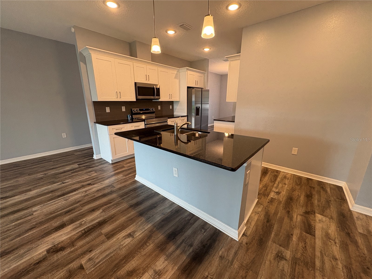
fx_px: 150
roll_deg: +1.6
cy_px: 140
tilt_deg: -13.7
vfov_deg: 85.7
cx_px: 186
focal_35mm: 14
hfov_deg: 102.1
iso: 250
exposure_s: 1/120
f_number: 2.2
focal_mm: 2.22
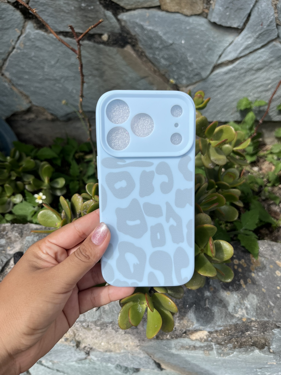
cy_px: 188
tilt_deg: -47.5
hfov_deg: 53.1
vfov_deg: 67.3
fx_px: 281
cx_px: 140
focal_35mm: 26
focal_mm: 5.1
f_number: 1.6
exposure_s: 1/3049
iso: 50
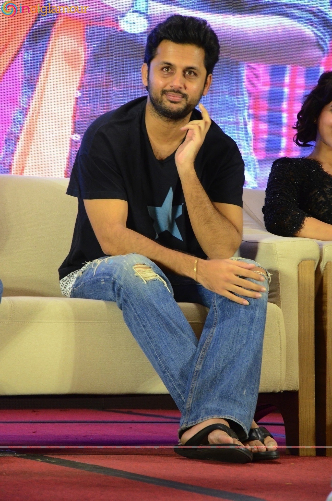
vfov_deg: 13.1
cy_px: 250
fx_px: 2189
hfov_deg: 8.7
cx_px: 166
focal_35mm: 158
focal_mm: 105
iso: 2500
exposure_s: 1/80
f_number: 5.6
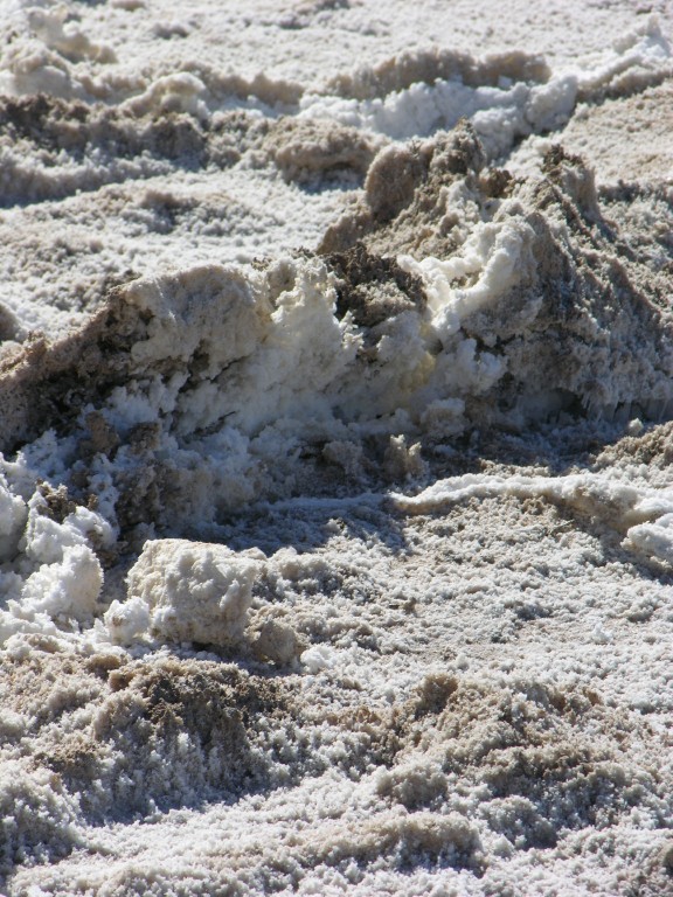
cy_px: 448
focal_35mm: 280
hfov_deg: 5.3
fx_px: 7258
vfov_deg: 7.1
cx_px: 336
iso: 50
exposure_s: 1/310
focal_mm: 71.2
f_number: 5.9
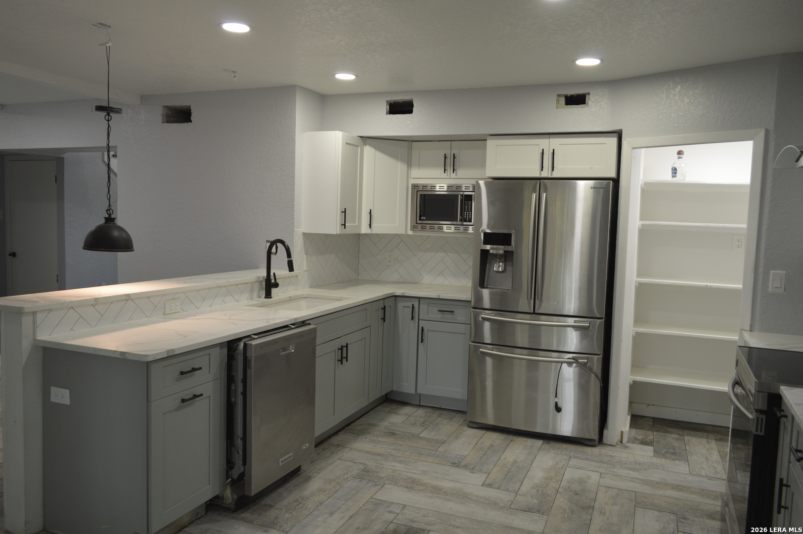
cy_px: 267
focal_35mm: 27
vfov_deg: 47.9
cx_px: 402
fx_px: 602
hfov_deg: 67.4
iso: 400
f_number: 4
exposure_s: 1/60
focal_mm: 18
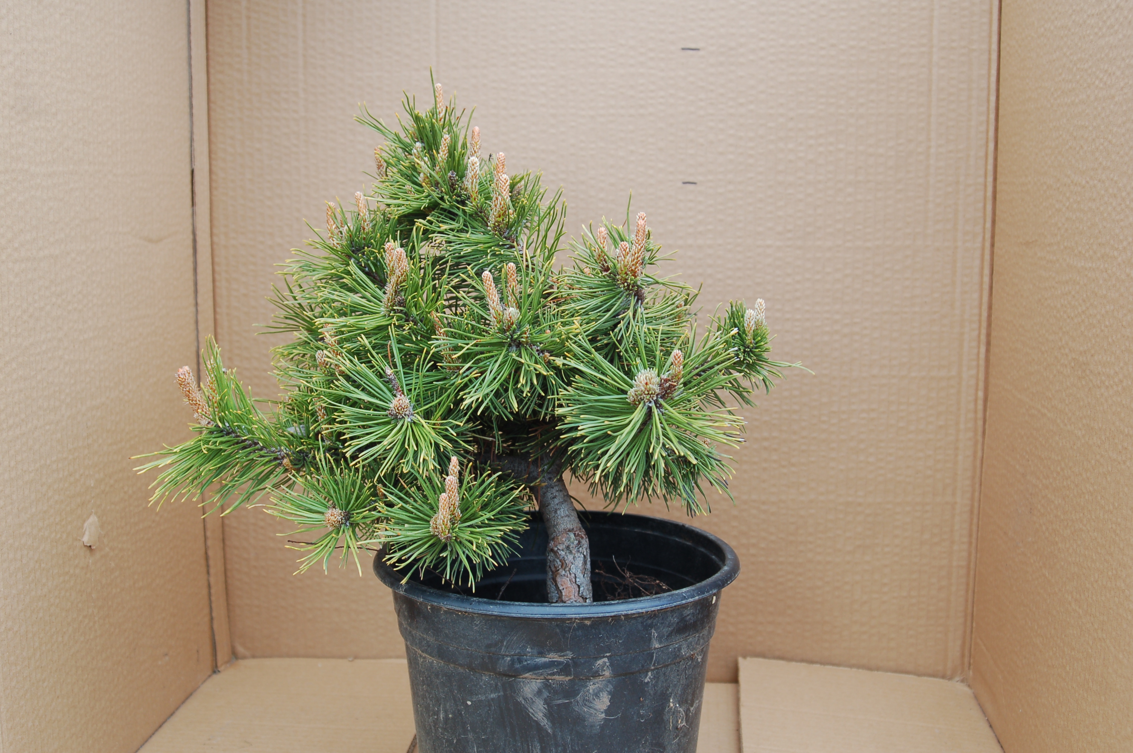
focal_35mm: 42
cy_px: 376
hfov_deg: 46.4
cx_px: 566
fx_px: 1321
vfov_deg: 31.8
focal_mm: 28
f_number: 5.6
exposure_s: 1/125
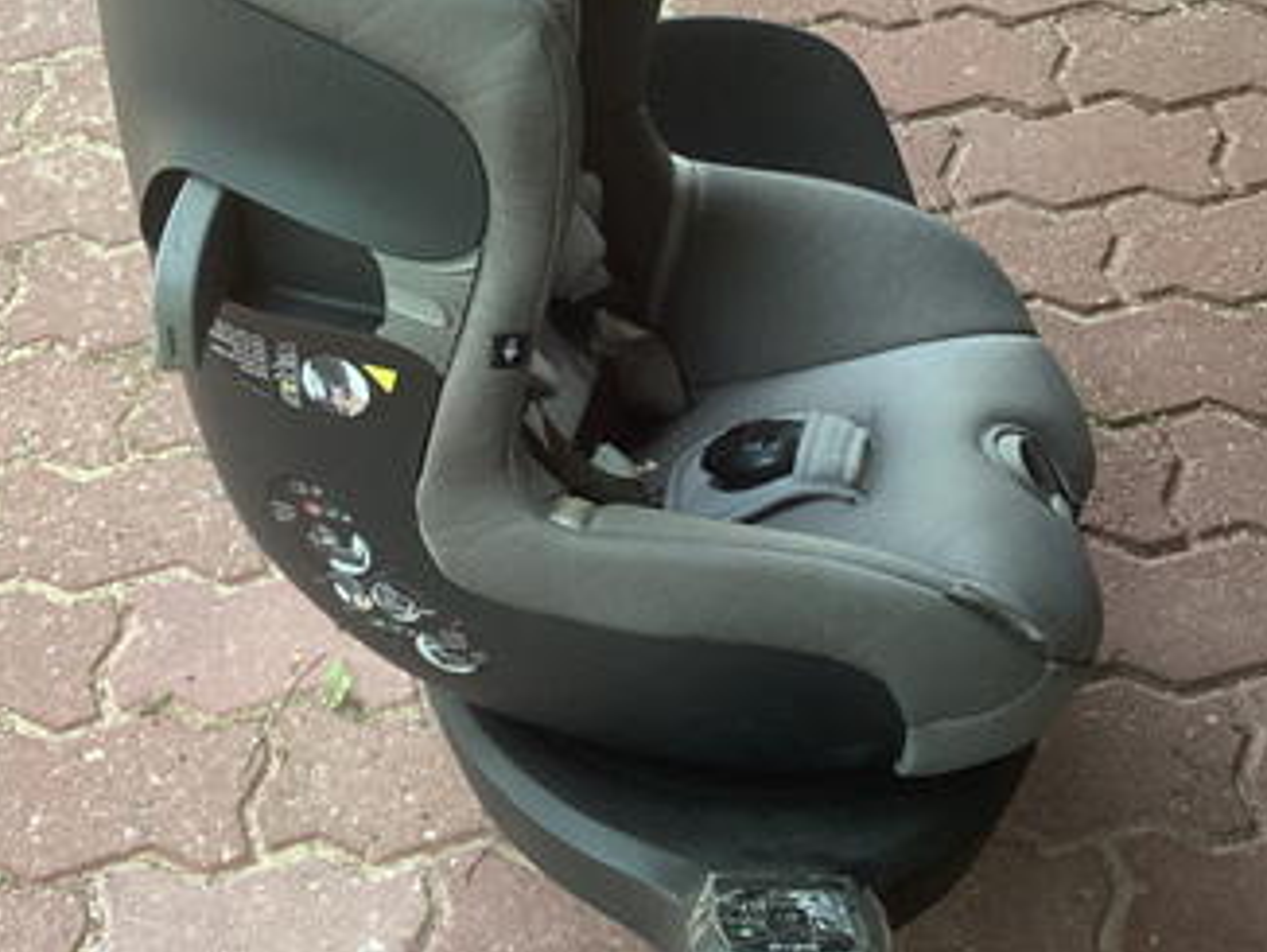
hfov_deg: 33.6
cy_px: 369
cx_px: 466
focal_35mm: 57
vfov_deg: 25.6
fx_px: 2088
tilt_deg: -52.8
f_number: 2.4
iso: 50
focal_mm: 3.3
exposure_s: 1/120
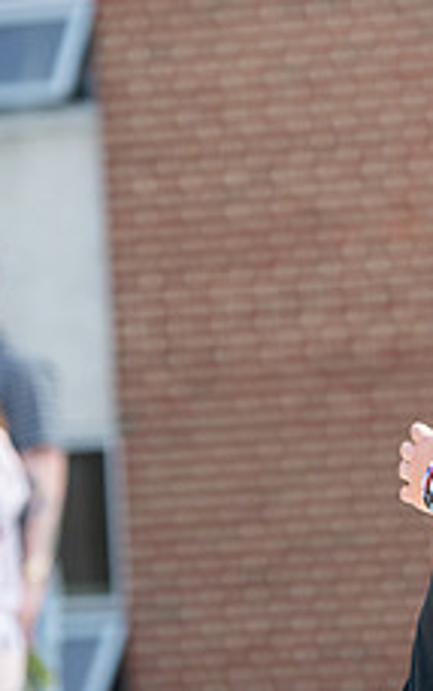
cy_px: 368
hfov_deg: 4.1
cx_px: 696
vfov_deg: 6.6
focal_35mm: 316
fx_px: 5951
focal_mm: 122
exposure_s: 1/320
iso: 100
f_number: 3.5
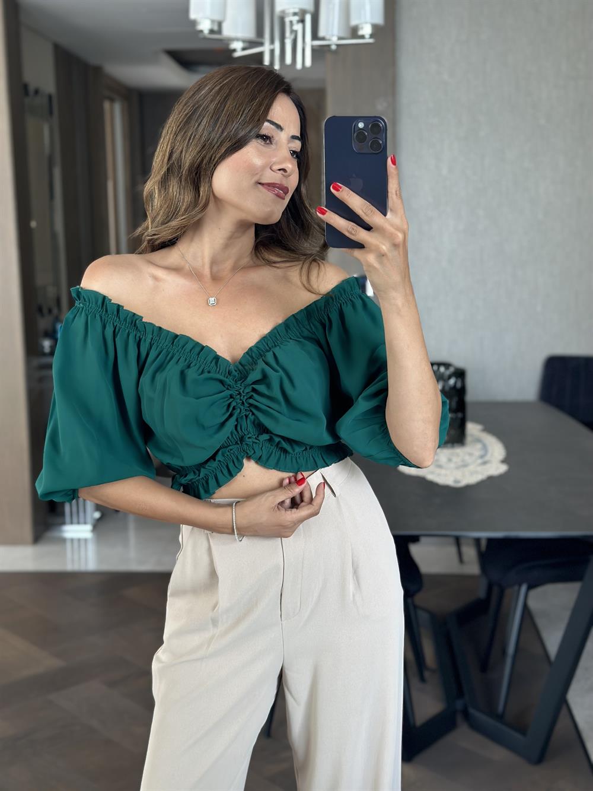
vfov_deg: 39.7
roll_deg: +1.6
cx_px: 296
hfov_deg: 30.3
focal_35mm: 48
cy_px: 396
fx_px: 1096
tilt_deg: -16.9
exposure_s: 1/89
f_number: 1.78
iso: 125
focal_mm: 6.86
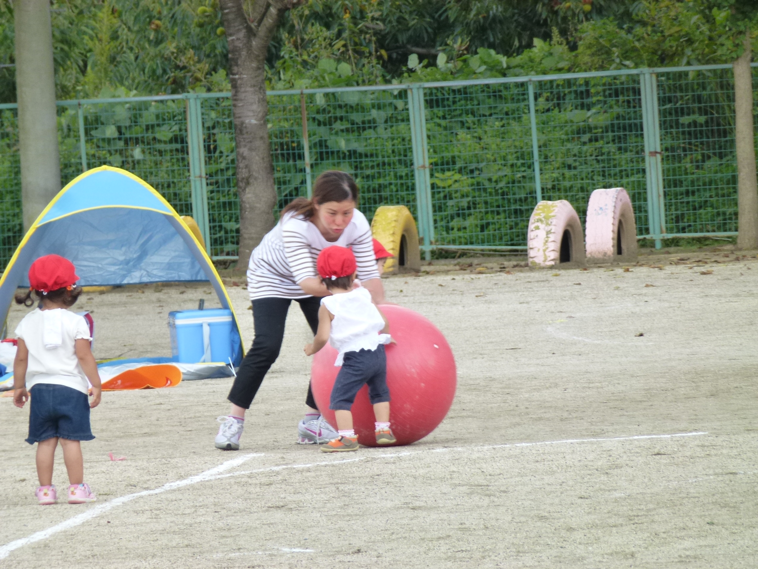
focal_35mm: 384
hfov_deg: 5.2
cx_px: 379
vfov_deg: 3.9
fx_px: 8409
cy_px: 284
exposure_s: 1/125
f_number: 5.9
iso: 200
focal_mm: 68.8
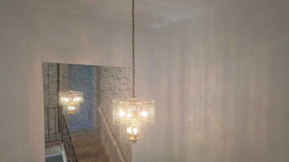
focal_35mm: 26
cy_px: 95
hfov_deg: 71.9
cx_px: 149
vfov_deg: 44.2
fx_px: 199
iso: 64
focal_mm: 6.3
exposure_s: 1/60
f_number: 1.7
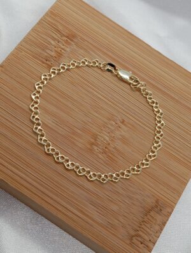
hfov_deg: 26.2
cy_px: 126
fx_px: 411
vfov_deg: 34.3
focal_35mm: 56
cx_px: 96
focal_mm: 4.22
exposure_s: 1/120
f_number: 1.8
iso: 158
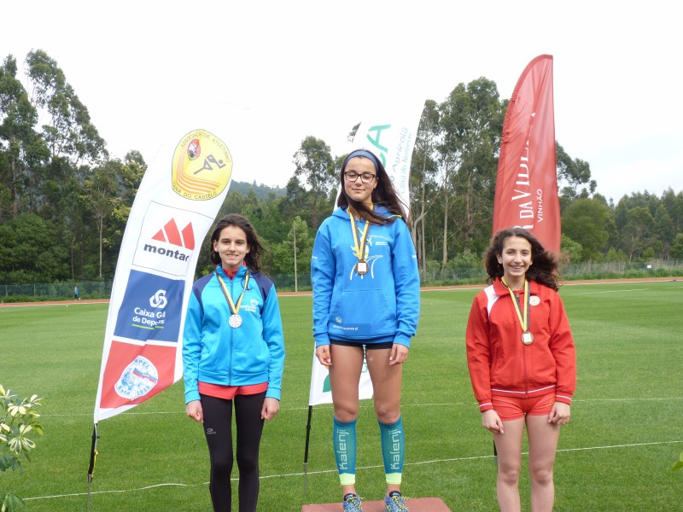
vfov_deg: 34.3
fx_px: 829
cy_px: 256
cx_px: 342
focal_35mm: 42
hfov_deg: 44.8
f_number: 4
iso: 80
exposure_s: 1/200
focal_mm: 7.4
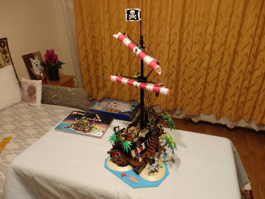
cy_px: 100
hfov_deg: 69.4
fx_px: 191
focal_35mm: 25
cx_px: 132
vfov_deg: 54.9
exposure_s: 1/30
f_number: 3
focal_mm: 4.5
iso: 640
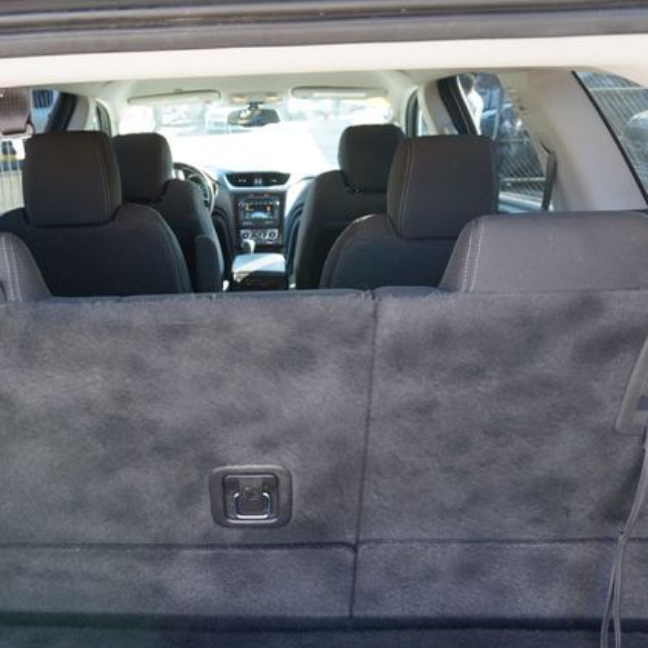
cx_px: 222
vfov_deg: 52.5
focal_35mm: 31
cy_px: 326
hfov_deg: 51.7
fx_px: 657
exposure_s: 1/160
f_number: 4
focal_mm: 16
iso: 800
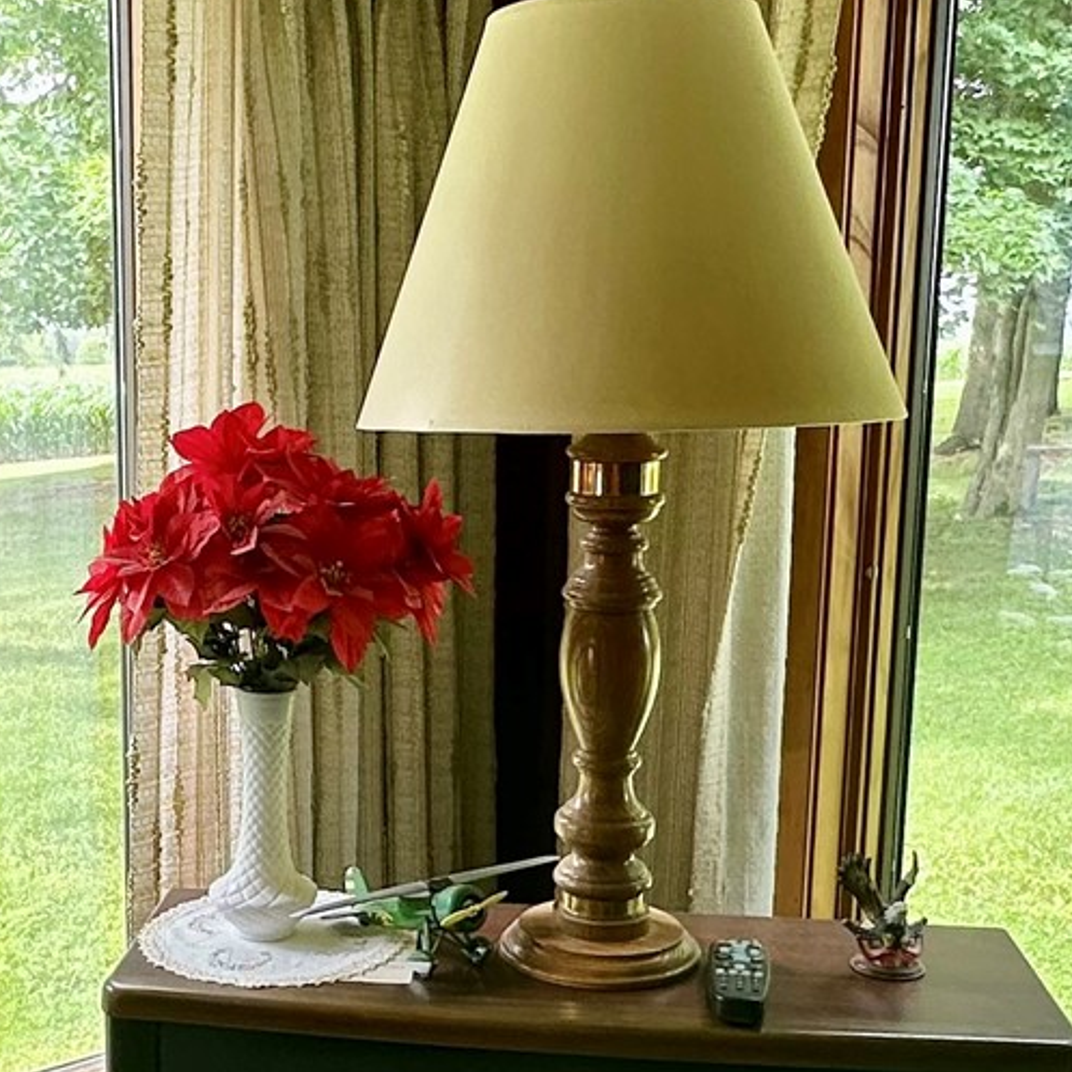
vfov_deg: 33.3
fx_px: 1787
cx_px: 244
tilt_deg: -11.2
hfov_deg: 32.6
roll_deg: -0.1
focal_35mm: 51
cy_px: 660
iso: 40
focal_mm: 2.22
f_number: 2.2
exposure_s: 1/149
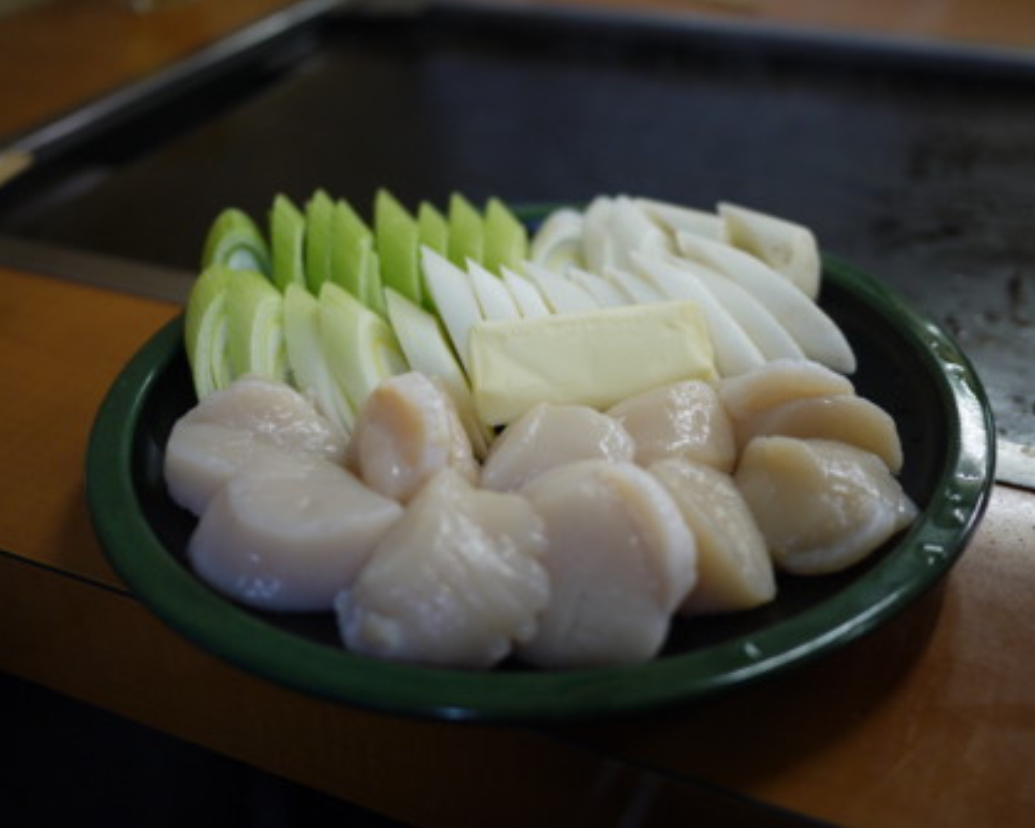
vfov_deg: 35.7
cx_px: 531
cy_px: 415
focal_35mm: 42
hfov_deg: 43.8
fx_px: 1286
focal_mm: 20
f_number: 1.7
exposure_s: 1/30
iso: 160
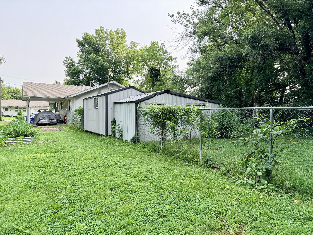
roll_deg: -1.0
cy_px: 118
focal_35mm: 24
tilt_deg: -0.7
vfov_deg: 56.8
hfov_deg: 71.6
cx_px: 156
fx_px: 217
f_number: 1.78
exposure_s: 1/1230
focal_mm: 6.76
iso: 100
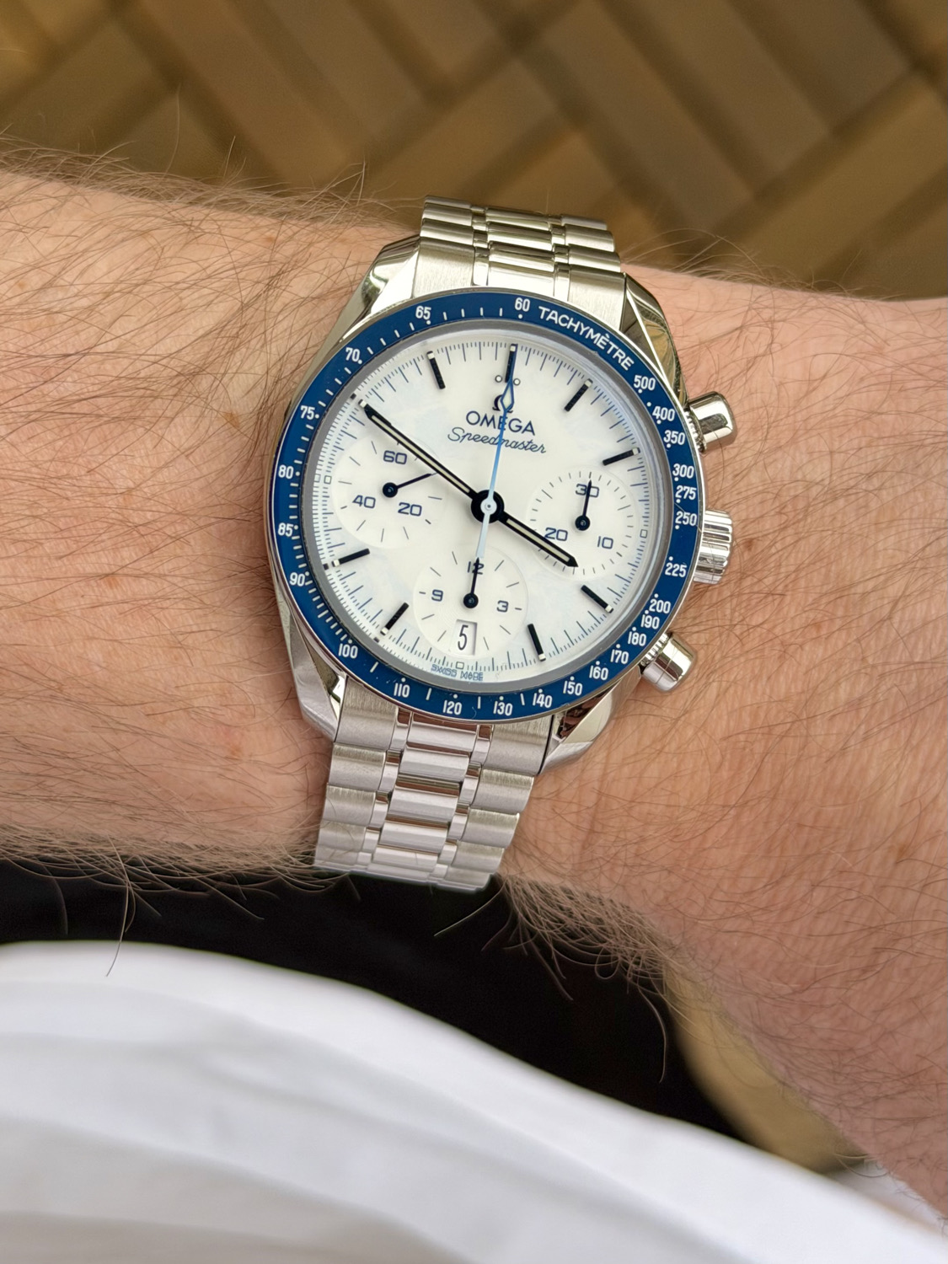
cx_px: 474
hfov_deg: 30.3
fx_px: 1753
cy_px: 632
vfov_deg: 39.7
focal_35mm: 48
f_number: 1.78
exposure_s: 1/73
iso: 100
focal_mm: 6.76
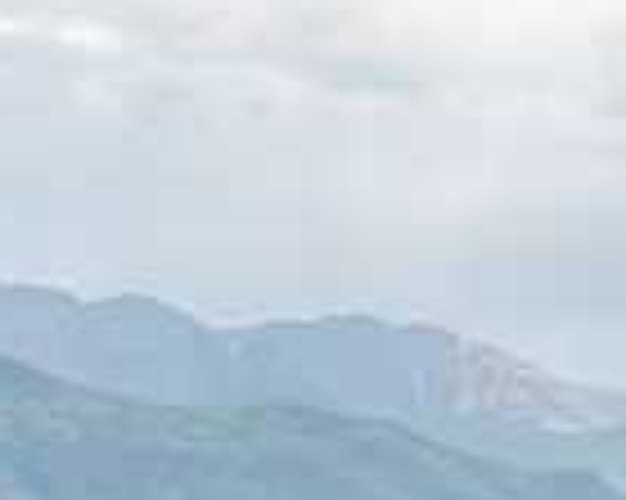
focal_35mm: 229
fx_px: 4240
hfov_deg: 8.3
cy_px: 698
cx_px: 851
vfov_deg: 6.7
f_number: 5.6
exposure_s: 1/320
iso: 100
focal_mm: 57
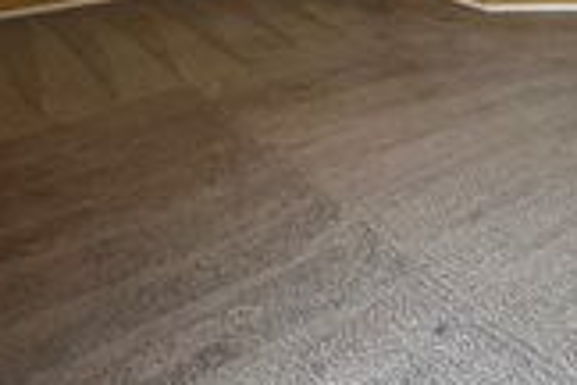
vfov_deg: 23.0
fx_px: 721
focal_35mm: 45
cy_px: -219
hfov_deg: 36.9
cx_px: 630
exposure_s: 1/120
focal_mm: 2.22
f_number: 2.2
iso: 320
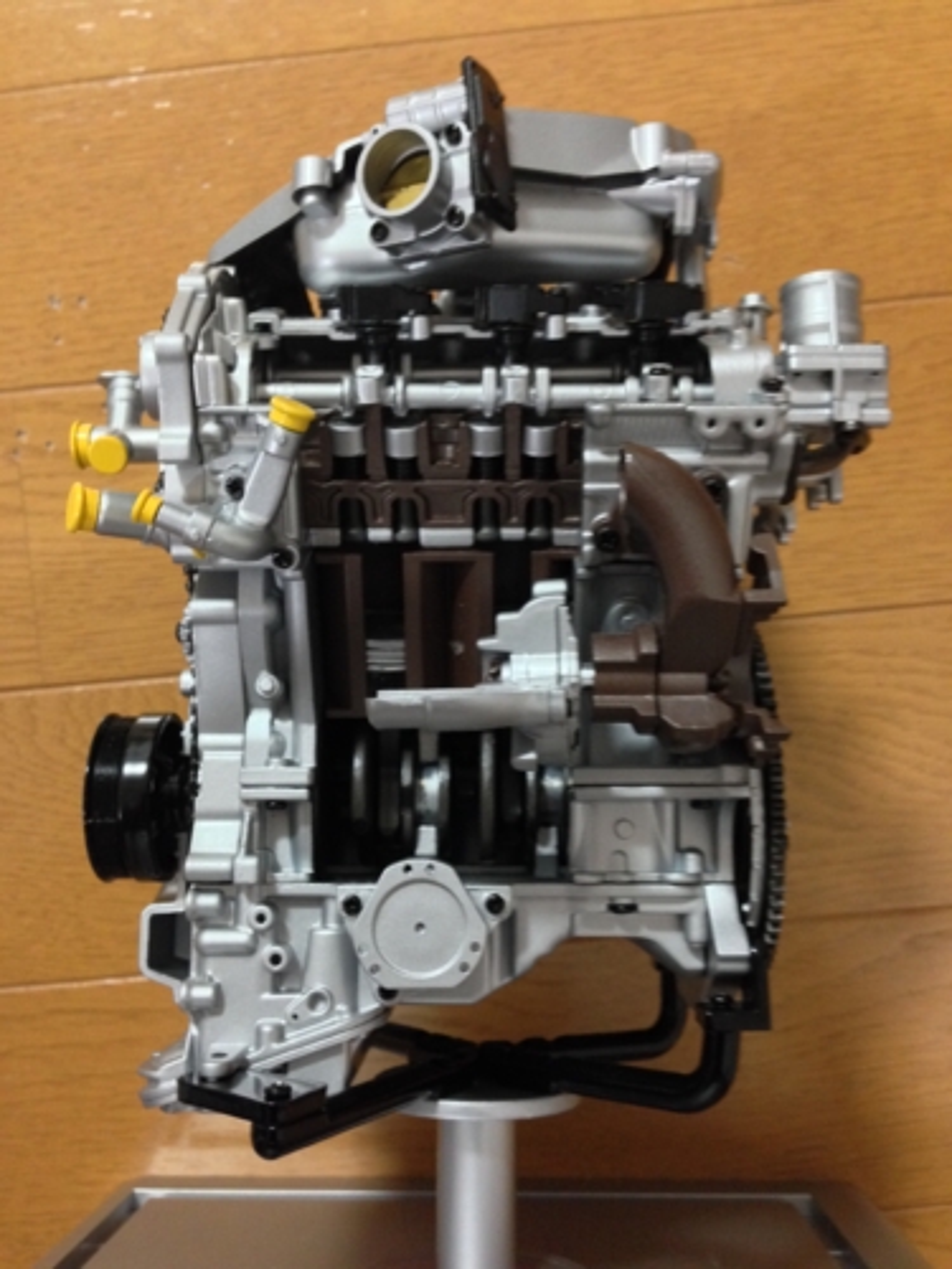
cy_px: 634
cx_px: 476
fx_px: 1210
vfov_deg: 55.4
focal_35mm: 33
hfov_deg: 42.9
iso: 400
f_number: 2.4
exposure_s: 1/15
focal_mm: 4.12
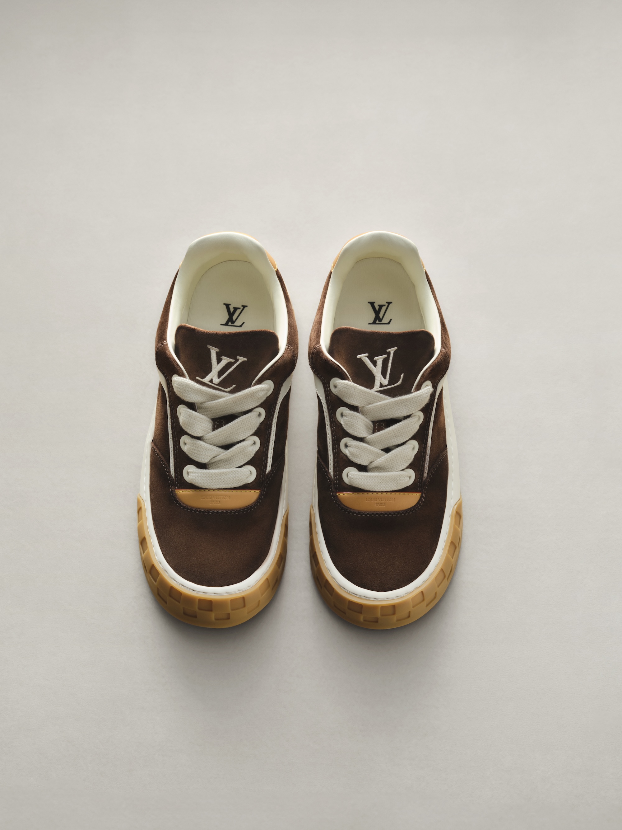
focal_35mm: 50
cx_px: 311
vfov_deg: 38.2
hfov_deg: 29.1
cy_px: 415
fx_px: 1198
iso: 200
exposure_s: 1/125
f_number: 11
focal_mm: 63
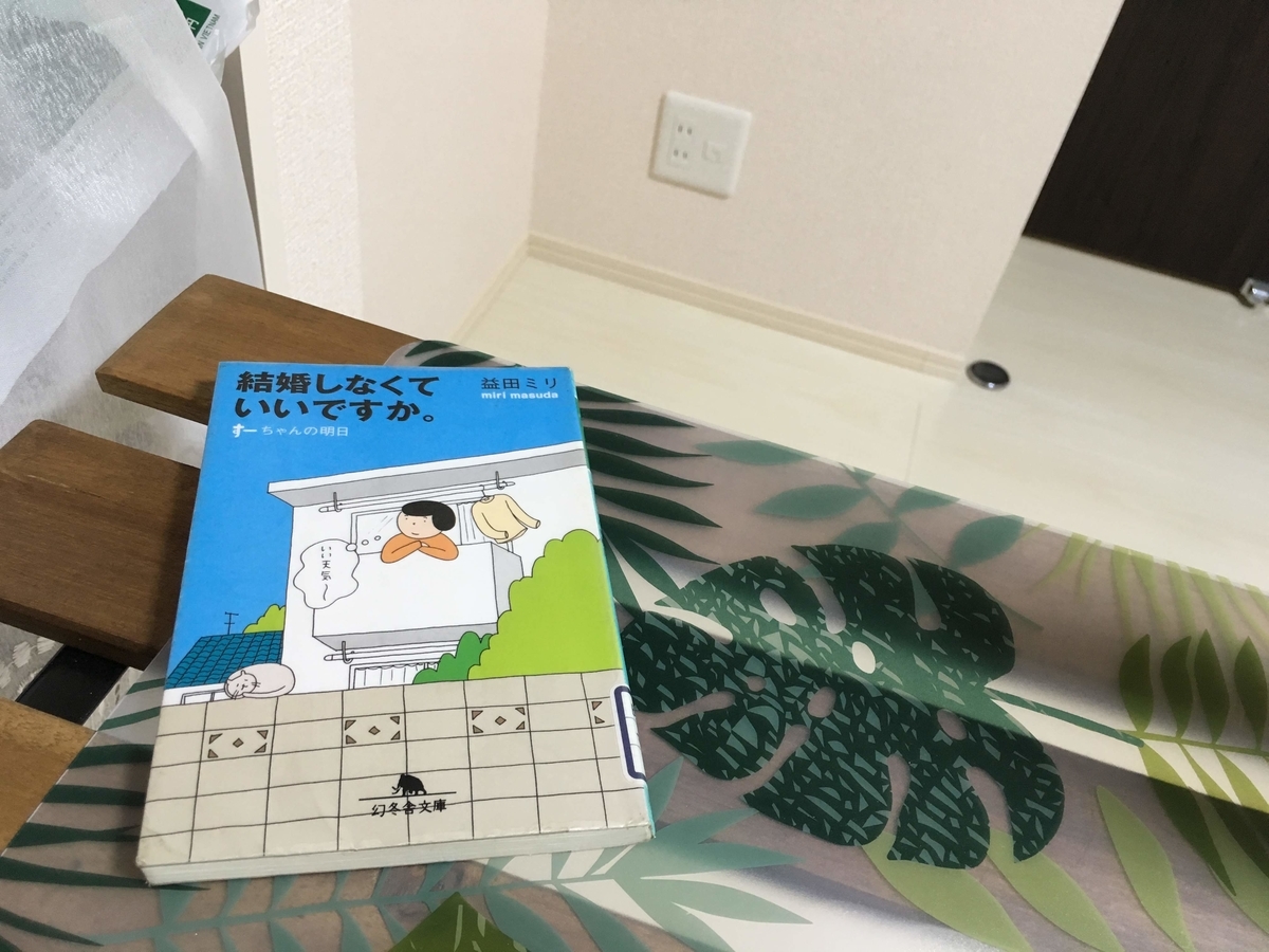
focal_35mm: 29
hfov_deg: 61.7
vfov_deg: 48.2
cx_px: 634
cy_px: 476
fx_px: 1063
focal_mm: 4.15
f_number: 2.2
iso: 100
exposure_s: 1/30
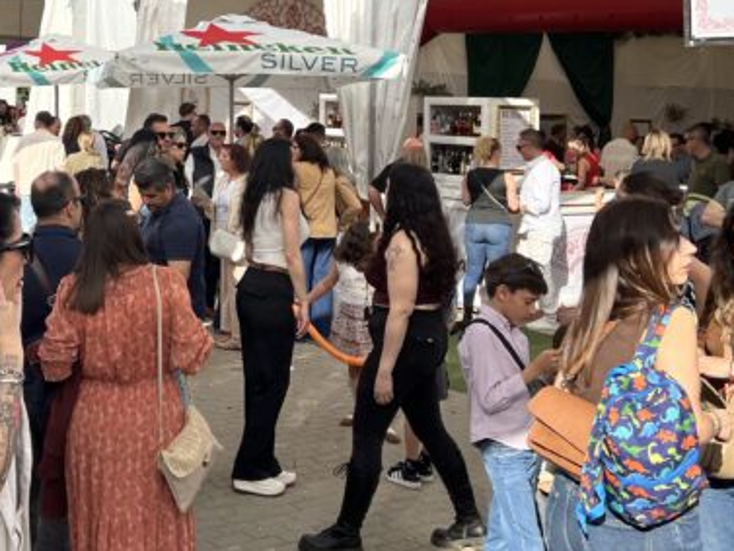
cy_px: 88
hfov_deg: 35.3
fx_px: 1124
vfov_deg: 26.9
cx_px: 181
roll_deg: -2.6
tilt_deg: +2.0
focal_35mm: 53
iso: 50
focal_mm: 5.7
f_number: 1.5
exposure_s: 1/3077
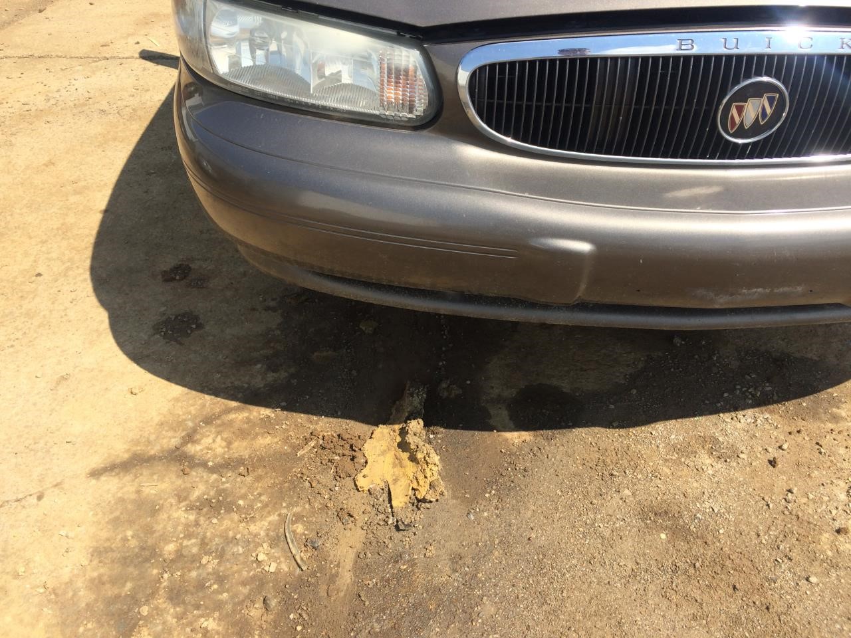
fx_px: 713
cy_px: 319
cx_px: 426
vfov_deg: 48.2
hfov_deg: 61.7
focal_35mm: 29
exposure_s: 1/1208
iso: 32
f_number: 2.2
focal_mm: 4.15
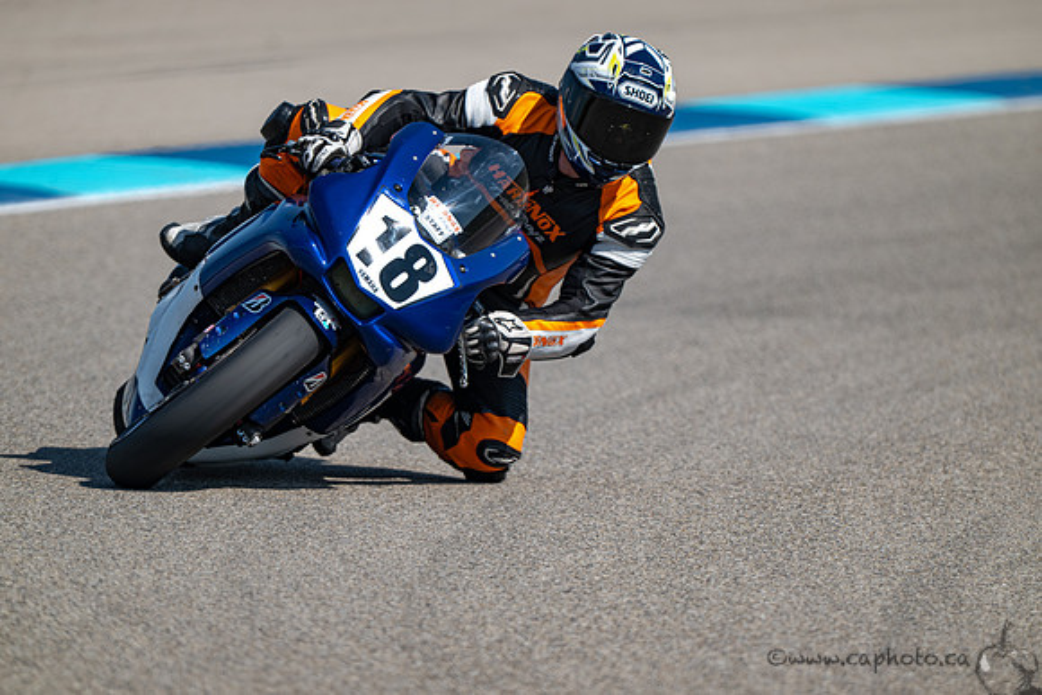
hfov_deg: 3.4
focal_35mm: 600
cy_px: 348
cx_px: 521
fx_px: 17370
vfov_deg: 2.3
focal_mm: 600
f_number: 6.3
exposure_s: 1/1250
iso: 140
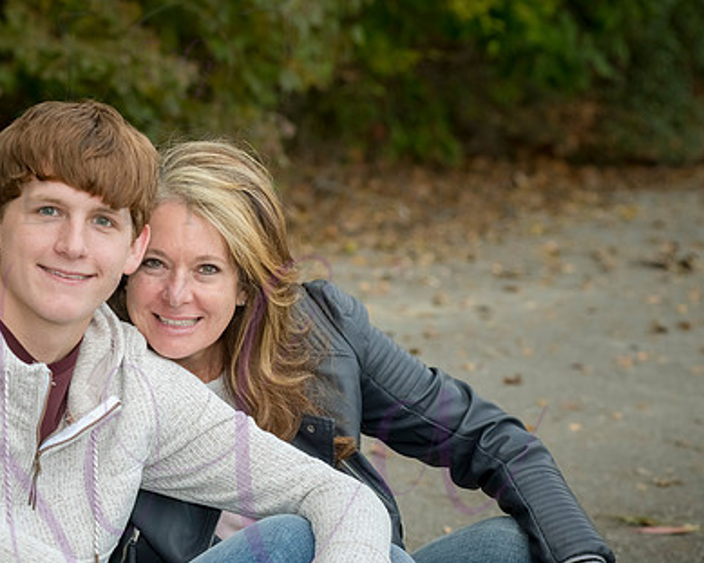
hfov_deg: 13.7
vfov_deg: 11.0
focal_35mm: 140
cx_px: 185
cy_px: 292
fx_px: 2916
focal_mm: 100
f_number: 6.3
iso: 800
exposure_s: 1/640
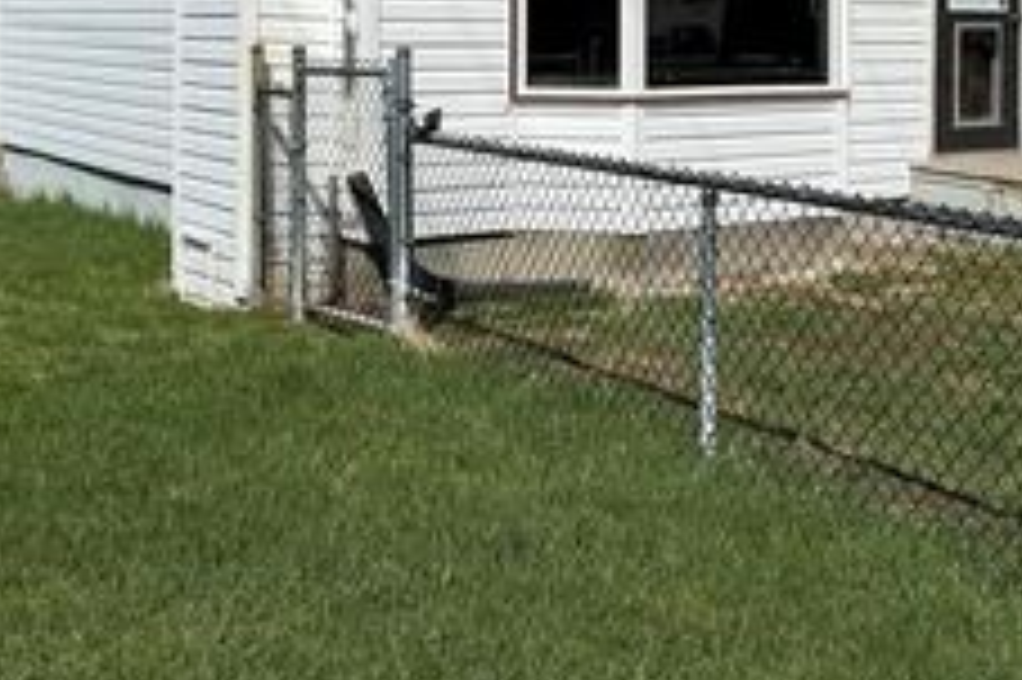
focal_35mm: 55
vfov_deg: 23.8
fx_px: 1560
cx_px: 689
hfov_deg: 35.9
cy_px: 38
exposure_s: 1/9091
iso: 80
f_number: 1.78
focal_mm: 6.76
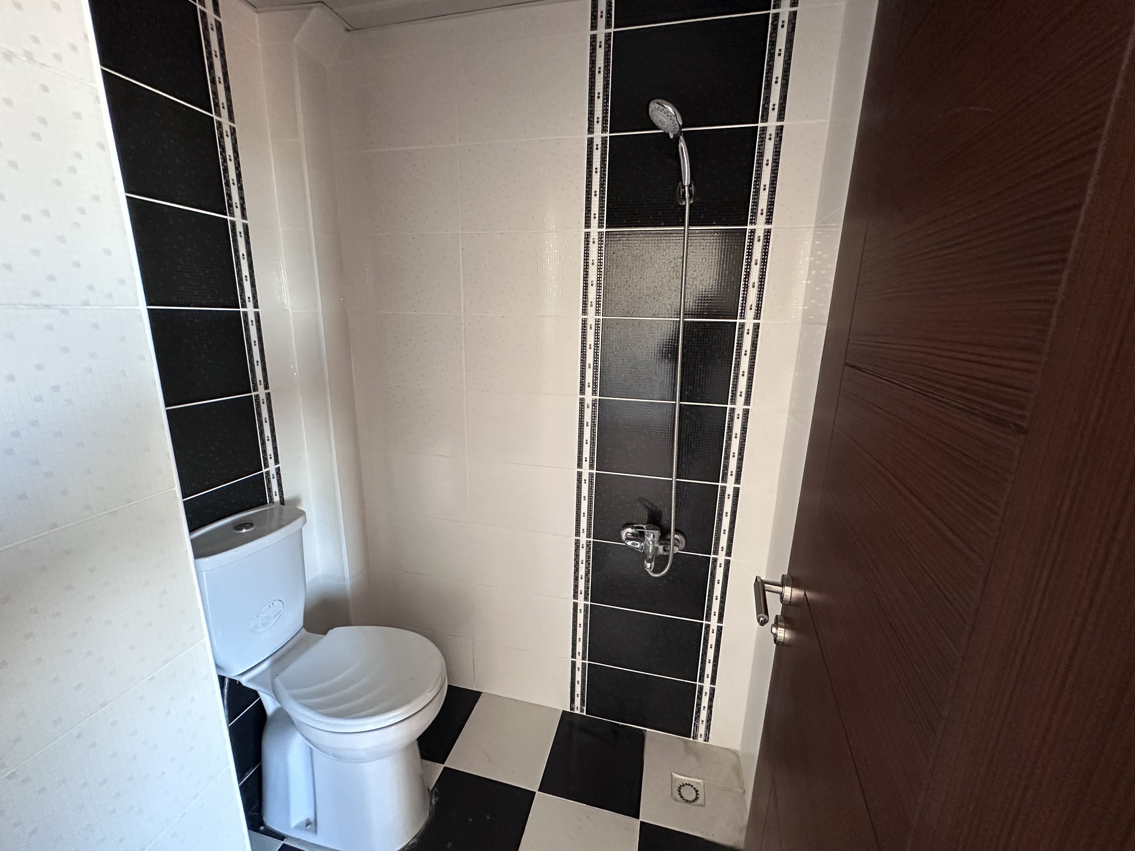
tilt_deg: -14.2
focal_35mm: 14
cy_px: 426
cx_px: 568
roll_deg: -2.1
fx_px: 459
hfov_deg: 102.1
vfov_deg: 85.7
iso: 800
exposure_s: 1/60
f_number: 2.2
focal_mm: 2.22
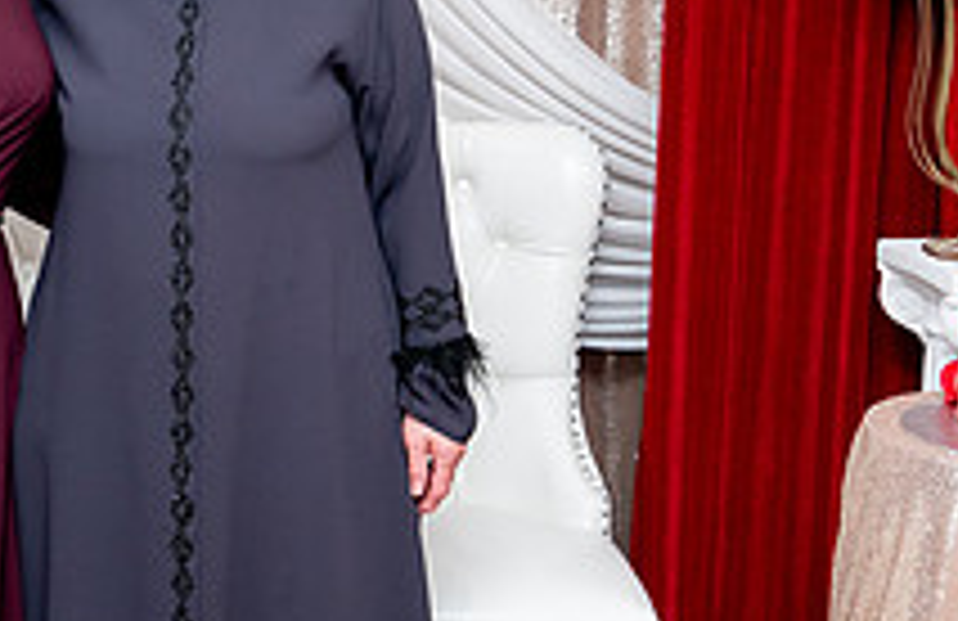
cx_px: 41
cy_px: 225
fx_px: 1847
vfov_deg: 19.0
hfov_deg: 27.7
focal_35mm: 70
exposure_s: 1/160
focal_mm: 24
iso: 1600
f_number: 2.8
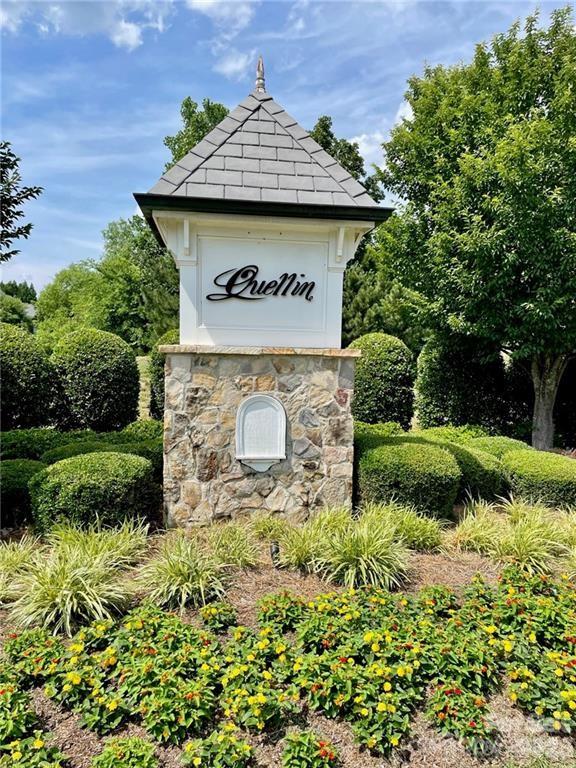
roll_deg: -0.8
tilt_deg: -4.1
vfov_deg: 67.3
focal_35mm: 26
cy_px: 384
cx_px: 288
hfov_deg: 53.1
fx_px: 577
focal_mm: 4.2
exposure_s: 1/2398
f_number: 1.6
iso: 32
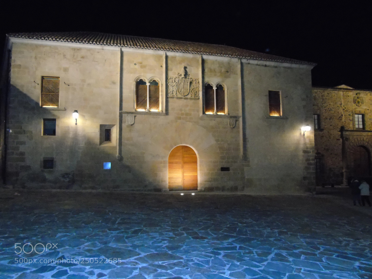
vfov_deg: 54.9
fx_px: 269
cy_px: 140
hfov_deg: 69.4
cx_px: 186
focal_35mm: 25
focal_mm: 4.4
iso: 1600
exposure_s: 1/30
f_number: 3.4
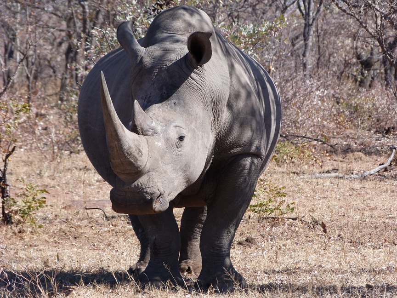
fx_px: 4645
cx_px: 198
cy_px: 149
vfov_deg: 3.7
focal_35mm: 405
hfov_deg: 4.9
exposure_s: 1/200
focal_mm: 72.8
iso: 80
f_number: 5
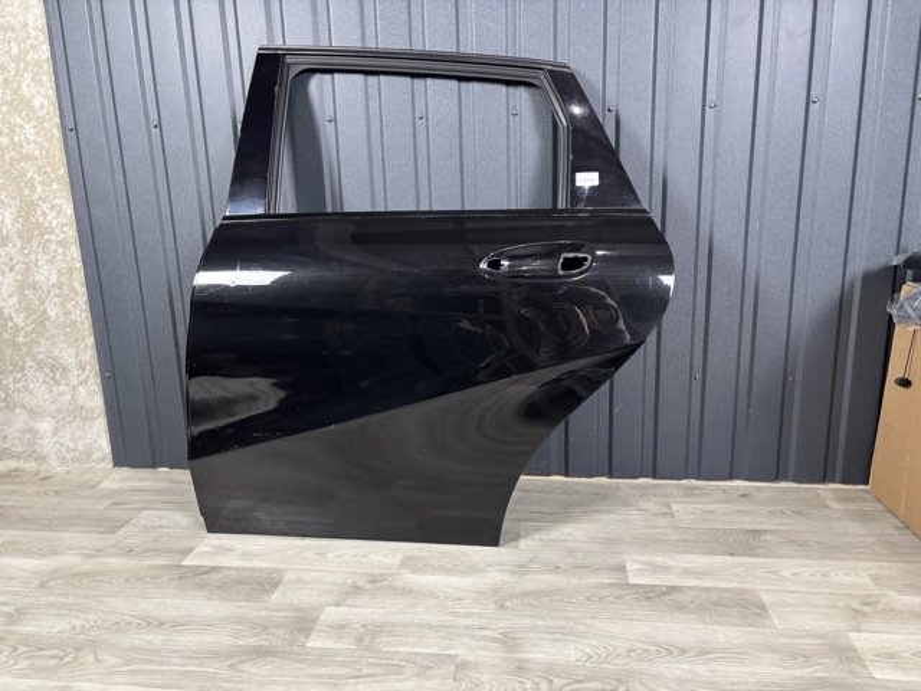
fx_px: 692
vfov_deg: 53.1
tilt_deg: -14.0
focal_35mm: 26
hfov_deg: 67.3
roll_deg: +2.5
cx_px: 460
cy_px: 346
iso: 200
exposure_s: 1/50
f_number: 1.6
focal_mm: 5.96
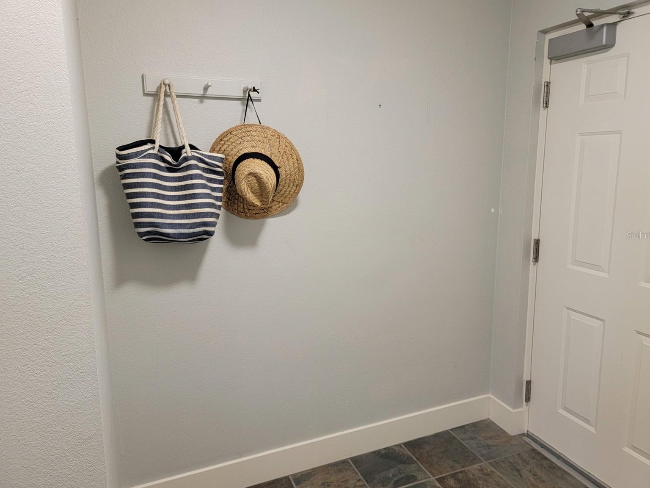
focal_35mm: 25
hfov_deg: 69.4
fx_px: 469
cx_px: 328
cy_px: 235
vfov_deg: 54.9
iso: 200
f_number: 1.8
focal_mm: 6.7
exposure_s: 1/60
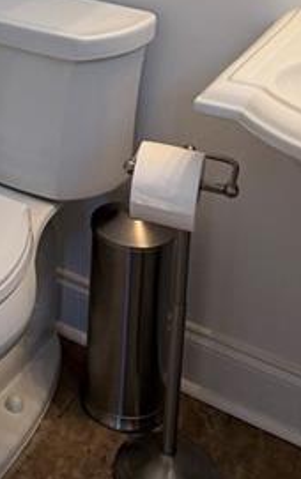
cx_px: -92
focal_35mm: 72
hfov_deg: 17.1
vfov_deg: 24.9
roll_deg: -2.2
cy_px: -136
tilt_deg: -11.5
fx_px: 943
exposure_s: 1/177
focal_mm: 6.76
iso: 160
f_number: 1.78
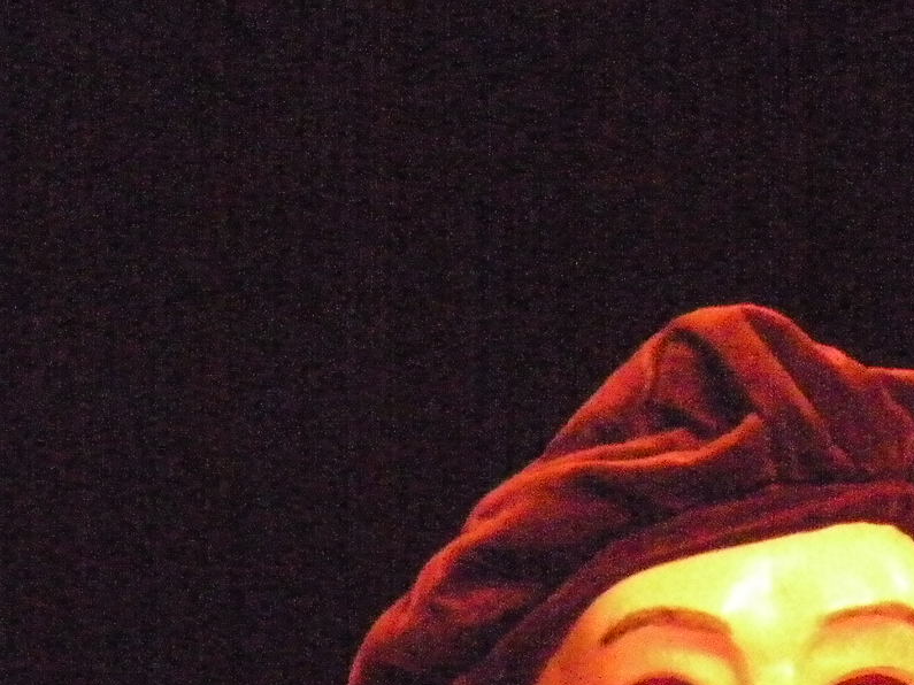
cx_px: 1122
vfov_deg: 2.2
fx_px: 17952
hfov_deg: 2.9
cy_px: 174
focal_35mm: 680
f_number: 4.5
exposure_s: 1/71.8
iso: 2000
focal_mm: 46.7
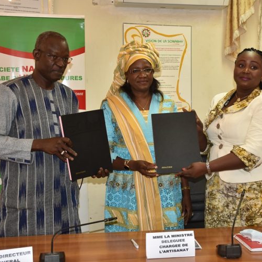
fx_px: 451
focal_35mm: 53
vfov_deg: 32.4
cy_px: 133
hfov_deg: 32.3
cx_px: 151
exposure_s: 1/60
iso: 560
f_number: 5
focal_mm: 27
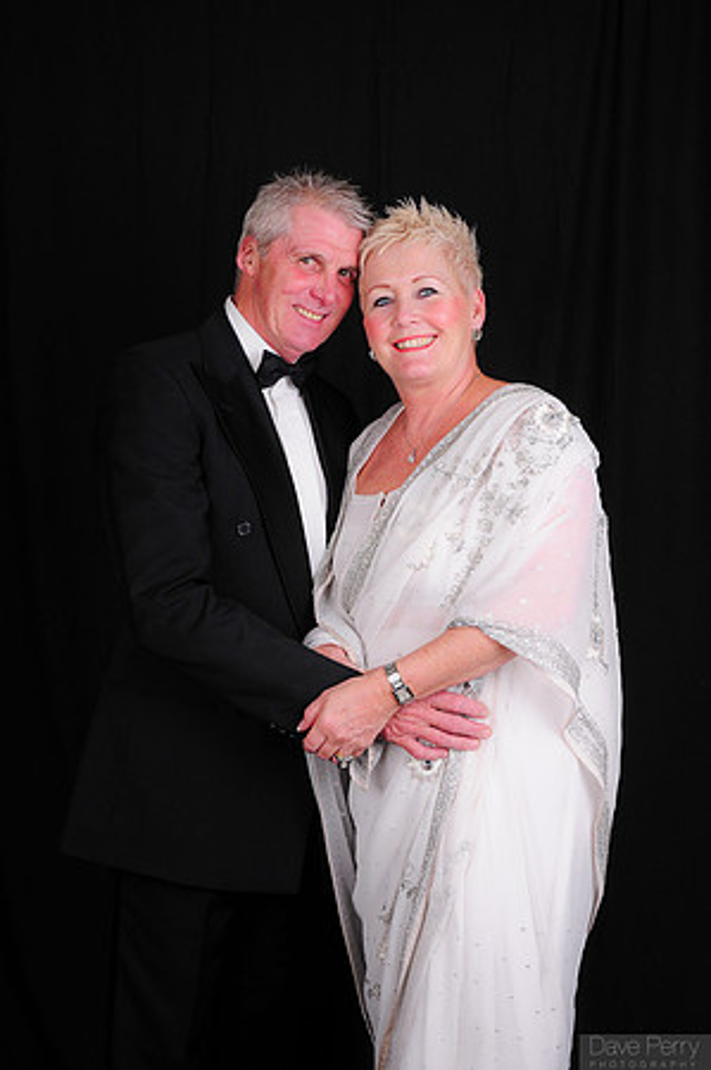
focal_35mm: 46
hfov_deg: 28.9
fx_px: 1381
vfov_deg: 42.4
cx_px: 356
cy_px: 535
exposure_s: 1/125
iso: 200
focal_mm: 31
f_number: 8
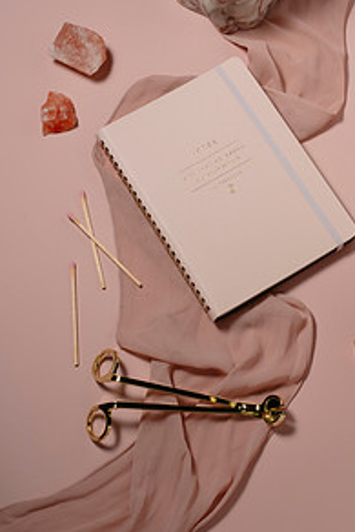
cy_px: 186
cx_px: 209
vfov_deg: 26.2
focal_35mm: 77
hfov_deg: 17.7
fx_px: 1138
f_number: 14
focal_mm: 50
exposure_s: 1/250
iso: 200
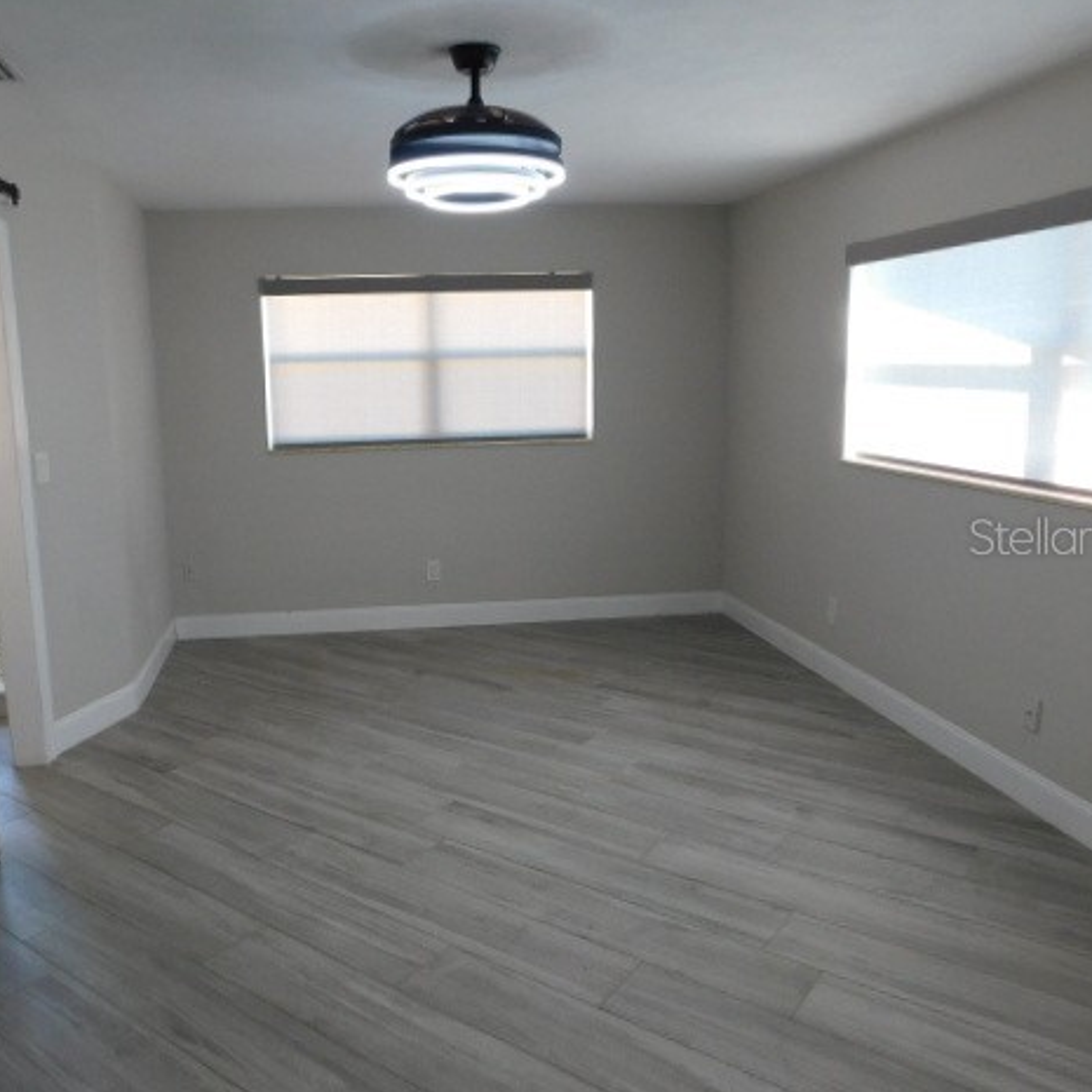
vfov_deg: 57.3
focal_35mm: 28
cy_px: 535
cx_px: 439
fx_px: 999
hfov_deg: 56.9
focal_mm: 4
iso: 140
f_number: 3
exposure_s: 1/30
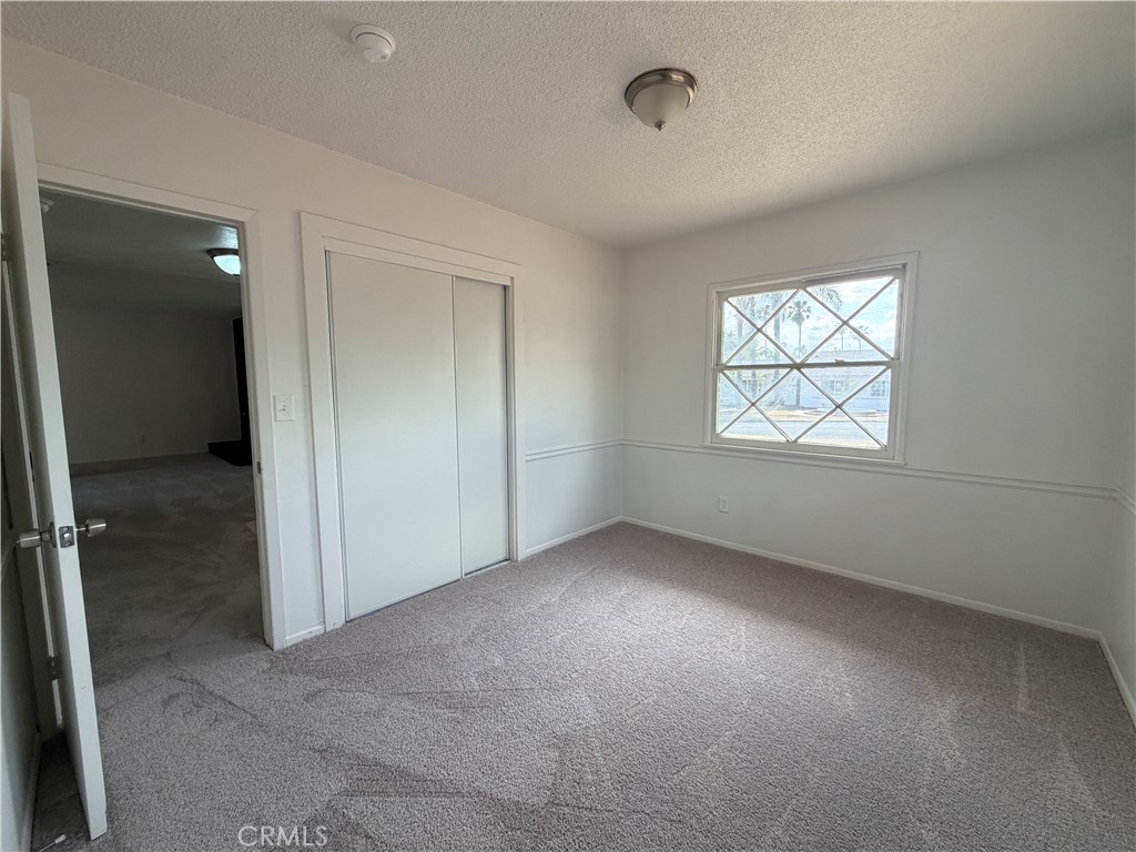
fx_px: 459
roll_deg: +0.3
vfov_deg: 85.7
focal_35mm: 14
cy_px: 426
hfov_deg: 102.1
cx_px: 568
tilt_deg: -6.1
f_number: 2.2
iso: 125
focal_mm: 2.22
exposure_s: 1/121
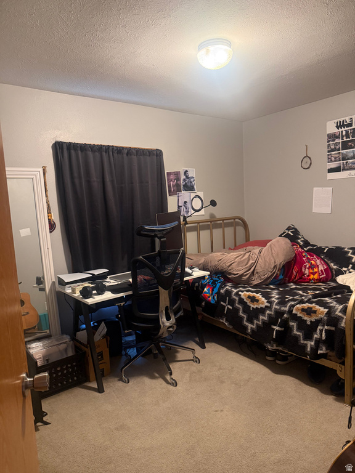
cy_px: 236
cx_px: 178
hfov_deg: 56.8
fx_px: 328
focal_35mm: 24
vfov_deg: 71.6
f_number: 1.78
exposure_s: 1/60
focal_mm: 6.76
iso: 500
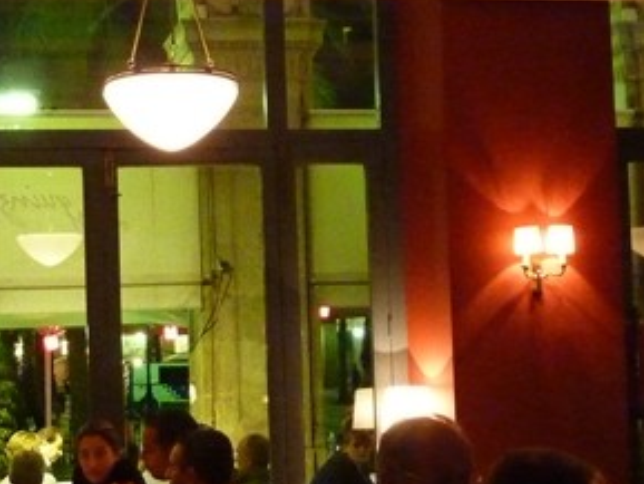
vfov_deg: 18.6
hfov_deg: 24.6
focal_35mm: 79
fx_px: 1470
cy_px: 339
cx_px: 230
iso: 800
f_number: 3.4
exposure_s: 1/15
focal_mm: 4.7
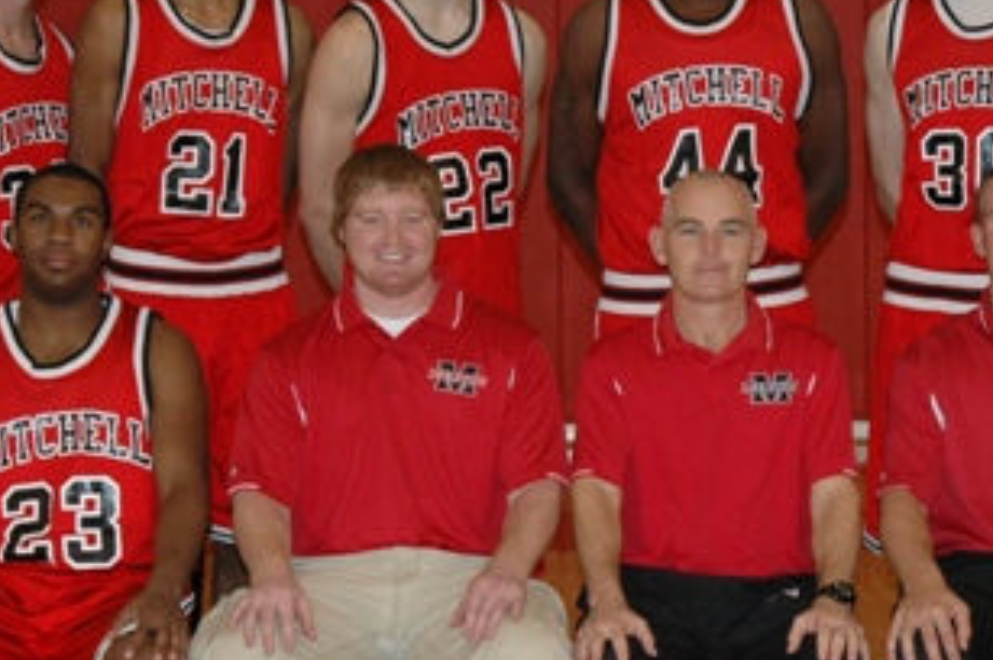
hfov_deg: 16.8
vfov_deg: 11.3
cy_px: 324
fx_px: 3342
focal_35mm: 121
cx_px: 708
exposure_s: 1/60
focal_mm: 31
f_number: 4
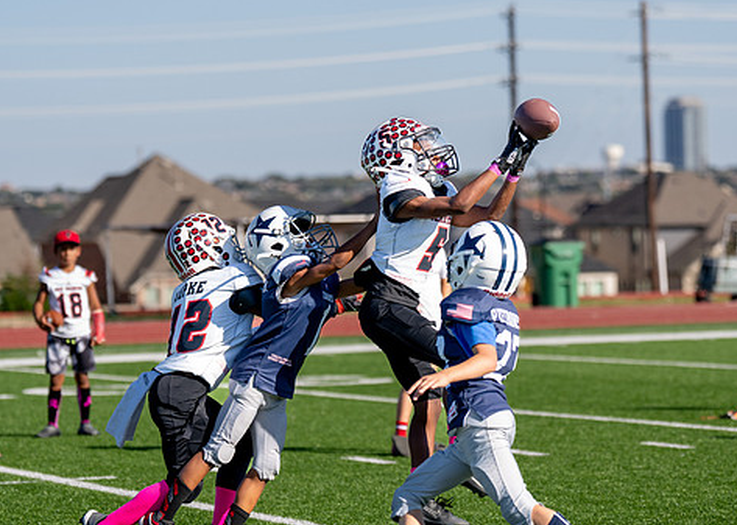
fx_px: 3451
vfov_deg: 8.7
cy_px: 270
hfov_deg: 12.2
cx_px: 400
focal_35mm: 165
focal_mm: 108
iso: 320
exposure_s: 1/3200
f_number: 2.8
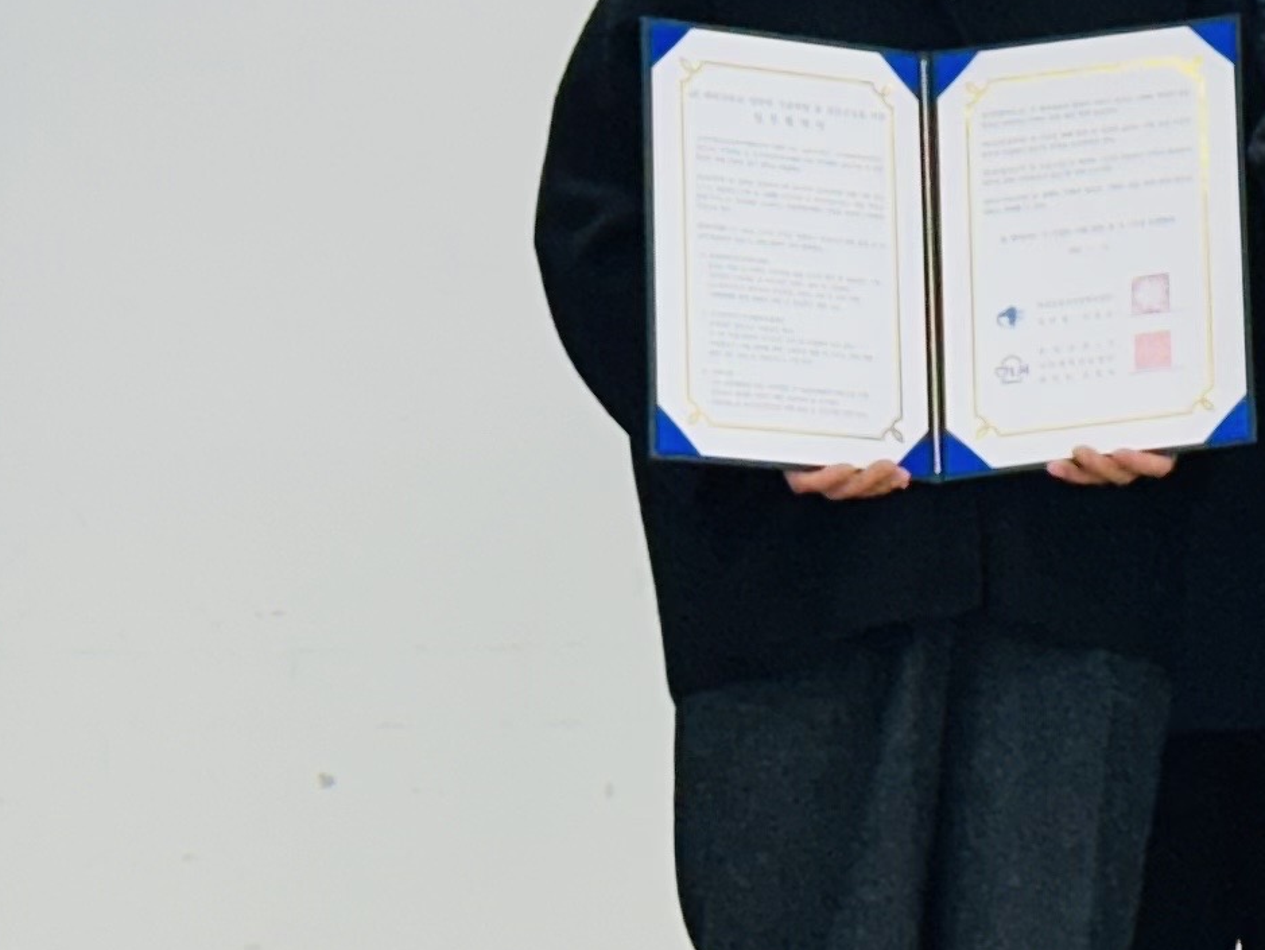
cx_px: 2572
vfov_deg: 7.2
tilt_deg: +5.1
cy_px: -230
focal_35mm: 206
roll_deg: -0.1
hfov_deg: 9.0
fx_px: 7531
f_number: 1.78
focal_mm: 6.86
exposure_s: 1/120
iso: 64
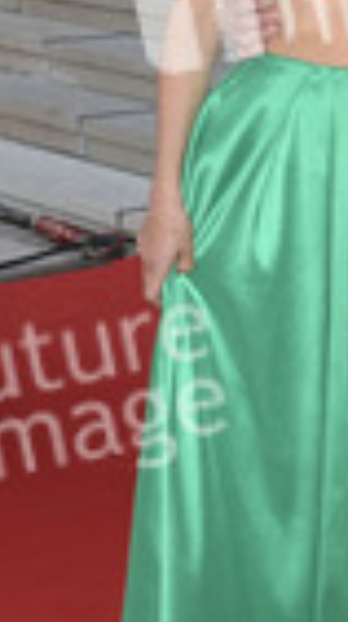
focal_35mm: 134
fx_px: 2205
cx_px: 480
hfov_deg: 8.9
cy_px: 190
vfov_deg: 16.0
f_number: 5.6
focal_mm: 45
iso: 1000
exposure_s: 1/250
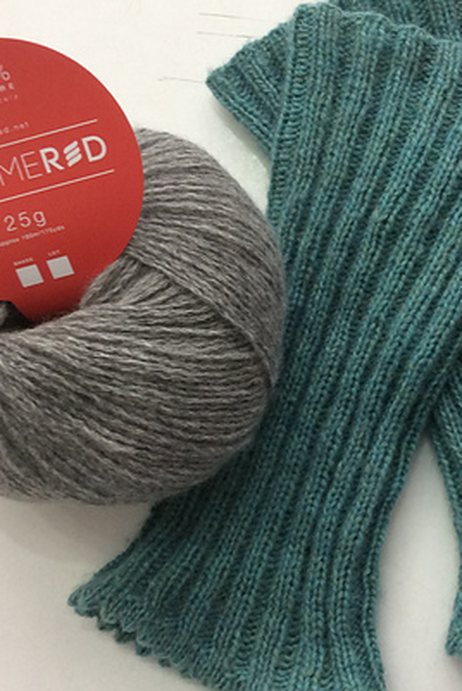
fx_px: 1018
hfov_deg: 25.3
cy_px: 350
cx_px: 348
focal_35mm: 53
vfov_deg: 37.5
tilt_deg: -80.7
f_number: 2.4
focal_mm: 3.3
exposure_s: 1/25
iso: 80
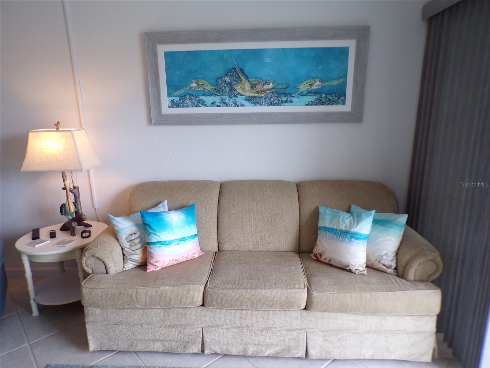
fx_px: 340
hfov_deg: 71.6
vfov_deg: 56.8
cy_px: 184
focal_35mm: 24
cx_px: 245
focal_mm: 4.3
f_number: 3
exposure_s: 1/38
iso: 100
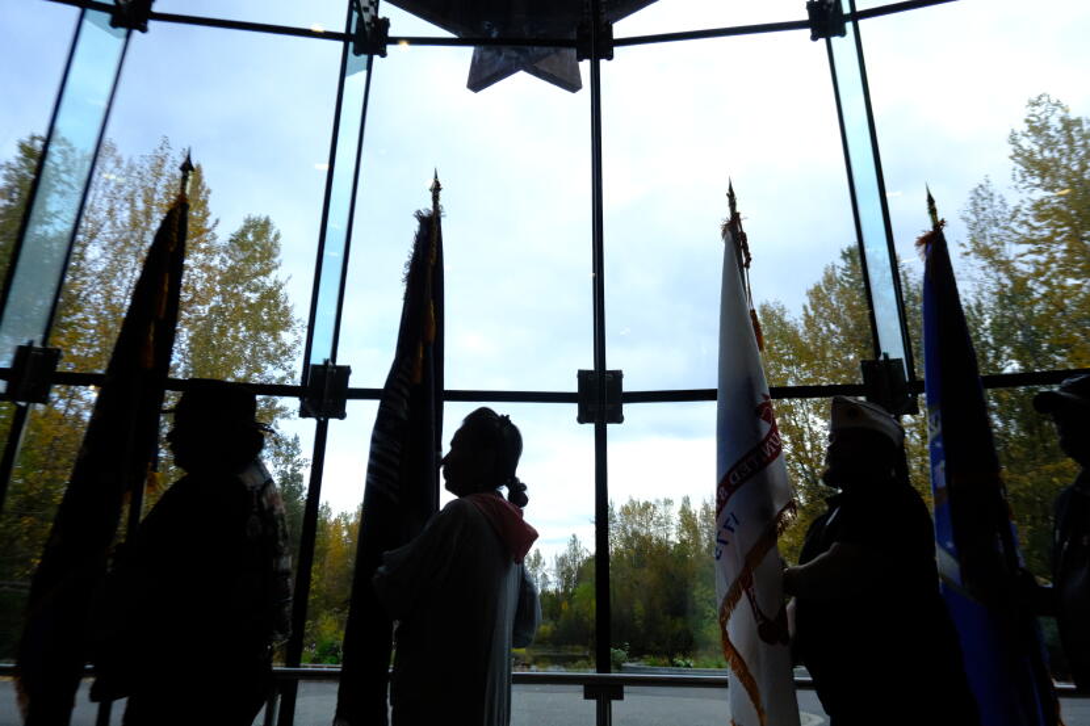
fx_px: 726
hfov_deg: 73.8
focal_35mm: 24
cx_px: 545
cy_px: 363
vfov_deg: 53.1
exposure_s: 1/2900
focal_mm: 16
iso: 5000
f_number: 5.6
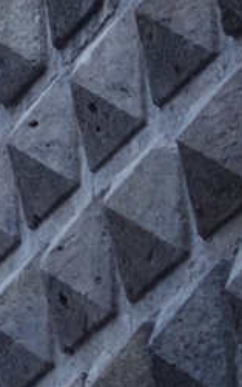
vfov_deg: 7.3
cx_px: -190
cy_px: 227
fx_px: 3027
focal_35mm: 287
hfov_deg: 4.5
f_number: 3.2
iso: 125
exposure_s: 1/80
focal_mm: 15.94
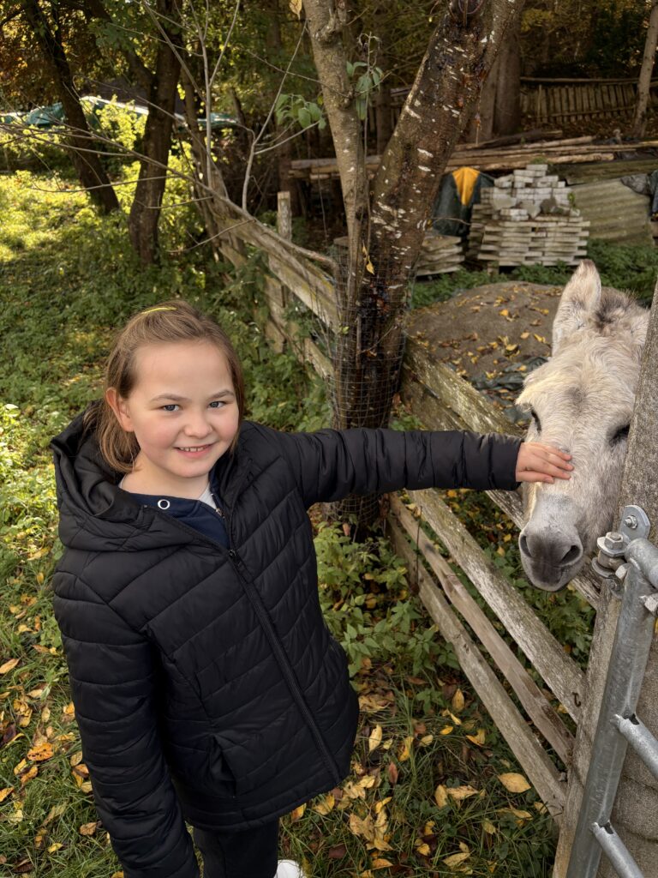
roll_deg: +0.1
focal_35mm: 26
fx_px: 659
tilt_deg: -23.8
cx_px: 329
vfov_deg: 67.3
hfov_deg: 53.1
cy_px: 439
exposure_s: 1/390
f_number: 1.6
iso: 50
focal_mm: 5.96
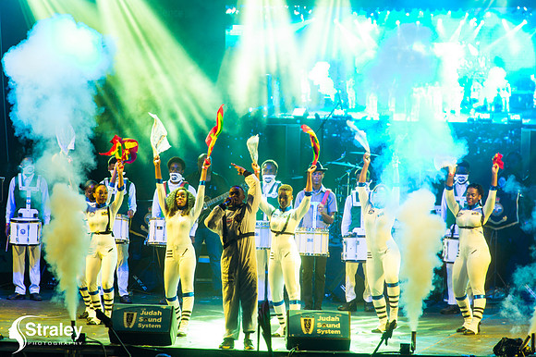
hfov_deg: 6.2
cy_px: 178
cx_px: 268
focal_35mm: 330
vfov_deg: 4.2
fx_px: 4910
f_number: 5.6
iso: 2500
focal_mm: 330
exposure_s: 1/200
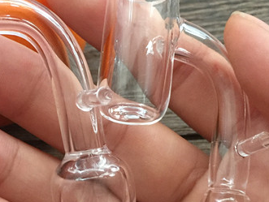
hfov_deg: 27.6
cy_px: 150
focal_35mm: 70
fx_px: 545
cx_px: 96
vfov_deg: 20.9
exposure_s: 1/33
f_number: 2.2
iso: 250
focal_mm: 4.15
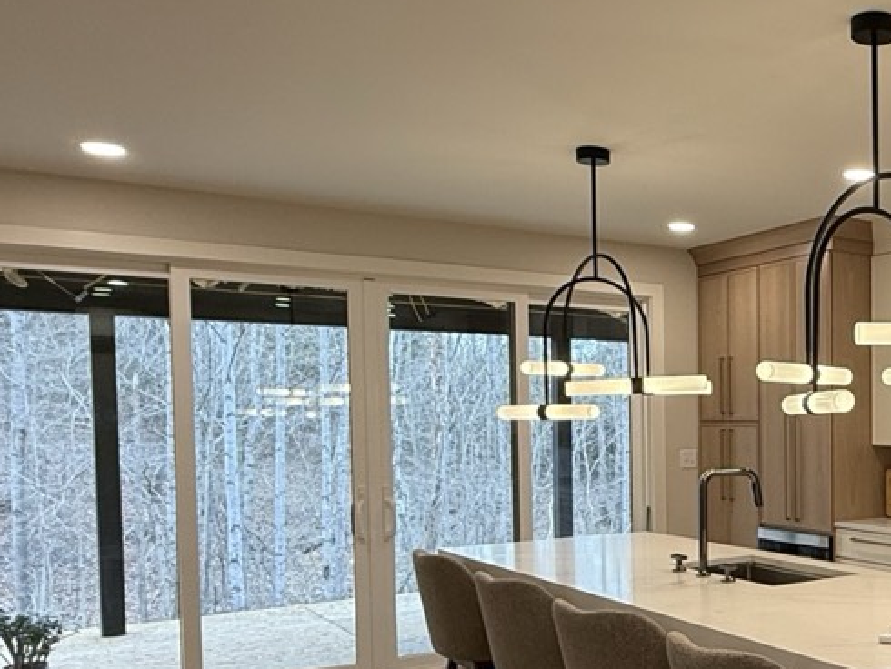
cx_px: 895
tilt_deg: -2.3
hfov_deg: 40.8
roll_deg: -0.3
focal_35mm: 40
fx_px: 1030
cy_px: 465
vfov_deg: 35.5
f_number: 2.2
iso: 125
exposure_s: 1/120
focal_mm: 2.22
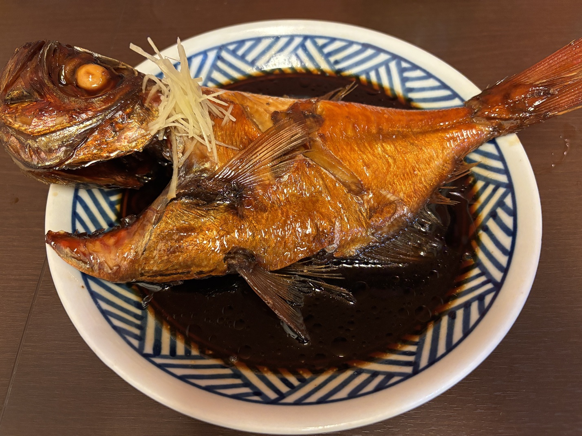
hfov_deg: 67.3
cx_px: 291
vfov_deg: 53.1
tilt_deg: -58.0
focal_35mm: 26
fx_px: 437
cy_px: 218
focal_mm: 5.96
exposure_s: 1/33
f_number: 1.6
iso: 400
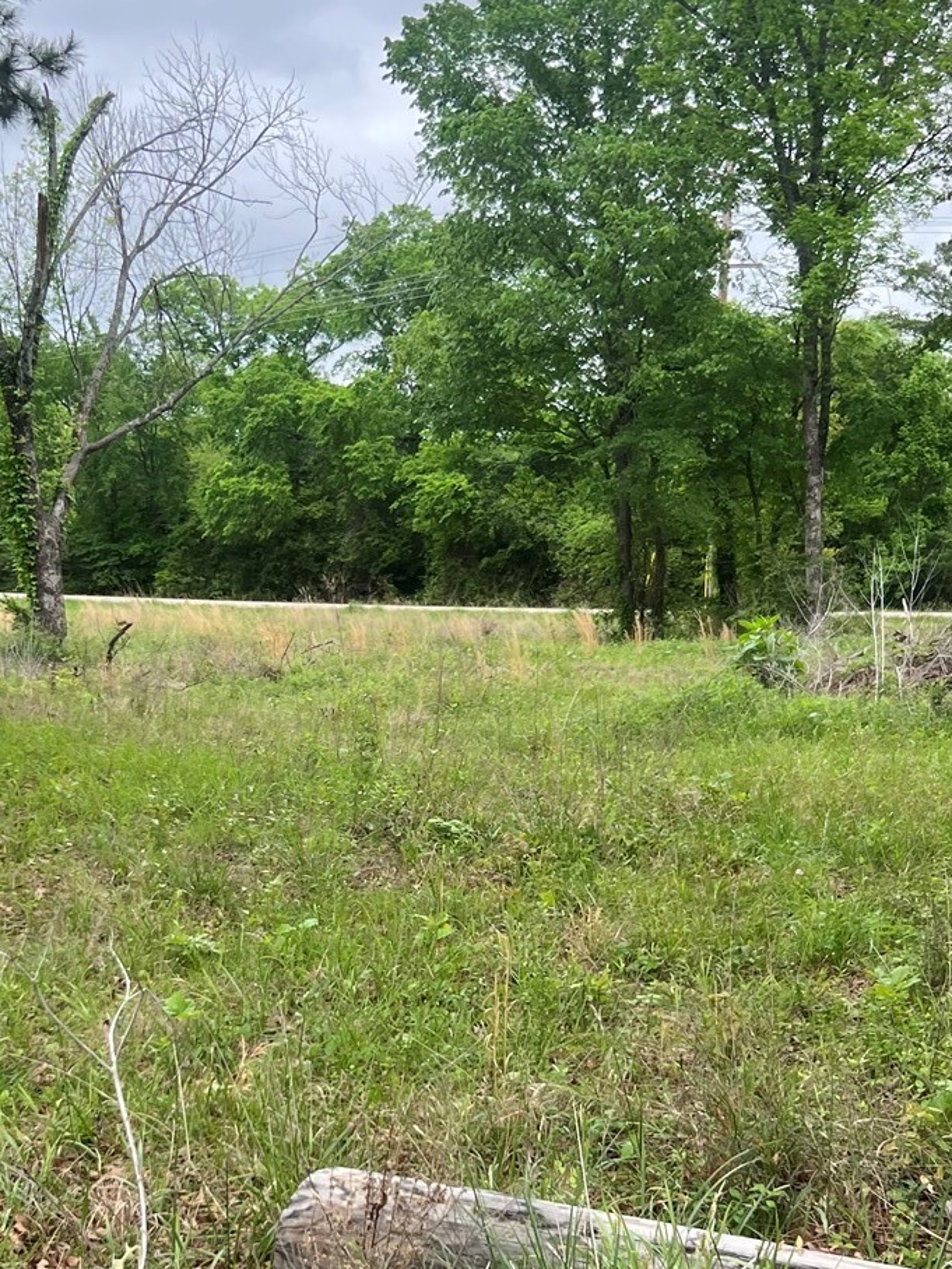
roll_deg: +1.6
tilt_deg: -9.1
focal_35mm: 55
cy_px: 806
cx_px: 368
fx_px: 2017
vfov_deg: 34.7
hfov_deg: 26.5
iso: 50
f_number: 1.5
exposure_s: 1/949
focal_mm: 5.7
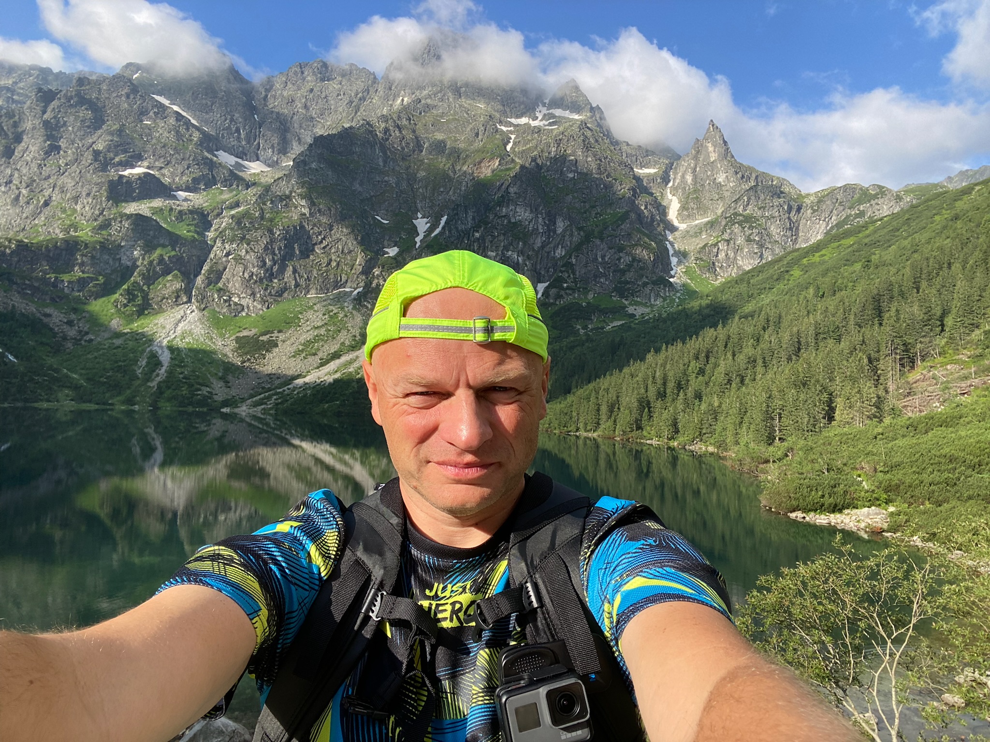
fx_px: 658
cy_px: 371
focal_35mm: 23
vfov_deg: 58.9
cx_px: 495
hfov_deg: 73.9
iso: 25
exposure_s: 1/782
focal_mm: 2.71
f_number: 2.2
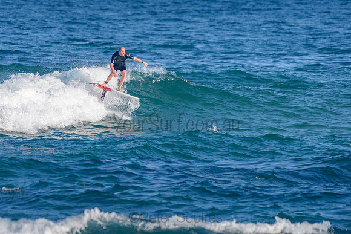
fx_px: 5980
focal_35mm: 613
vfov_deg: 2.2
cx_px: 136
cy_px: 91
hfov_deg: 3.4
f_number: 5.6
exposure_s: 1/2000
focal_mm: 500
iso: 125
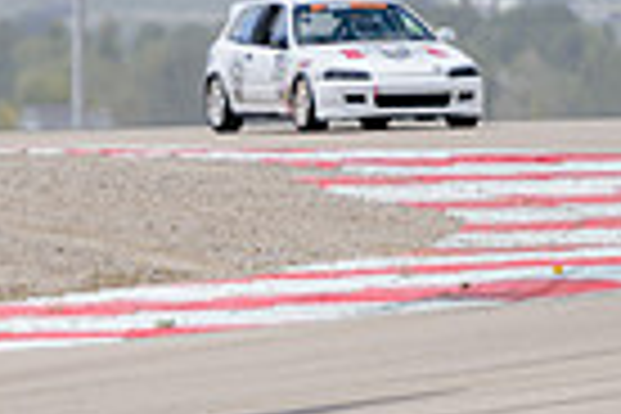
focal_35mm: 1597
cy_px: 359
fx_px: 27546
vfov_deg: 0.9
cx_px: 75
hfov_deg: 1.3
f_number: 5.6
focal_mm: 360
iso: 100
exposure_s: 1/640
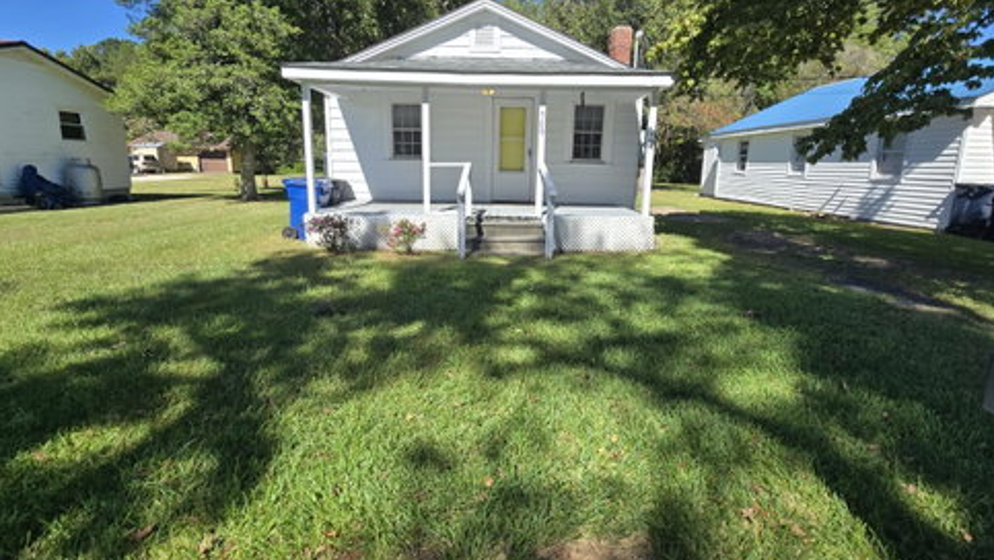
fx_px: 395
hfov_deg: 103.0
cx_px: 488
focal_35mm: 15
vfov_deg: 70.3
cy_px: 243
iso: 50
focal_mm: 2.2
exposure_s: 1/1677
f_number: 2.2
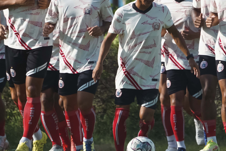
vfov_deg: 2.3
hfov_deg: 3.4
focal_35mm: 608
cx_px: 138
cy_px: 49
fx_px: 3817
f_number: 5.6
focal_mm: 400
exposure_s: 1/800
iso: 200
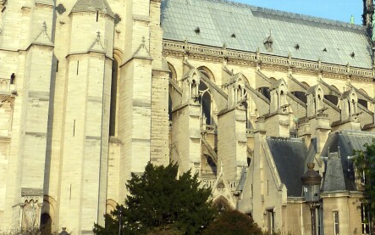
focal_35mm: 71
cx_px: 328
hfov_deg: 28.0
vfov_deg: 18.1
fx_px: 726
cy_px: 28
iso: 80
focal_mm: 4.7
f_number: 4
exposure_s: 1/400
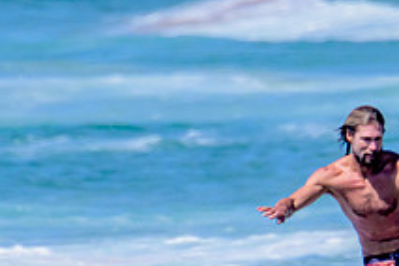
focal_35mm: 2995
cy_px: 397
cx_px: 415
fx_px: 33192
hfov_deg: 0.7
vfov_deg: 0.5
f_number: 11
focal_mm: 800
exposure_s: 1/2000
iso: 640
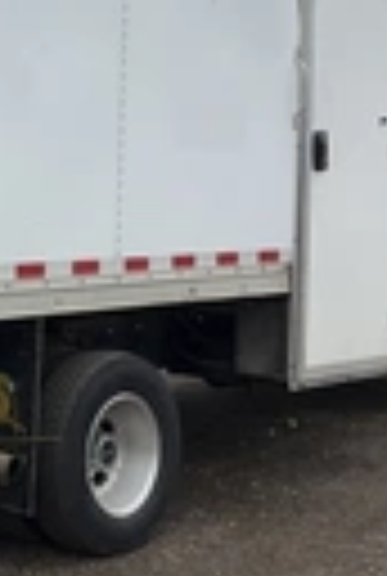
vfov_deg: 21.3
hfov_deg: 14.3
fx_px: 1508
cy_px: 94
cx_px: -50
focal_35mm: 94
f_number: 1.8
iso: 25
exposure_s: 1/1786
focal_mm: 3
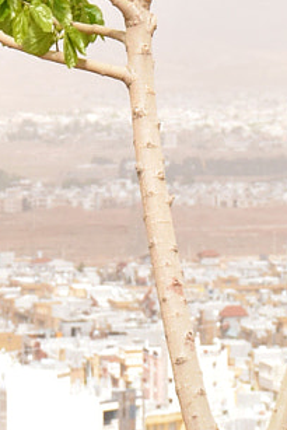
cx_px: 165
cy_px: -654
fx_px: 4200
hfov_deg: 3.9
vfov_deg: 5.6
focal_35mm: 352
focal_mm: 45
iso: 200
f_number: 8
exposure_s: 1/200
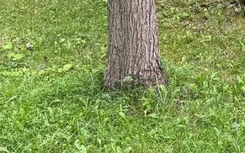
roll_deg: +1.0
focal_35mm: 126
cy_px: -124
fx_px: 841
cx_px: 390
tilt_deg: -10.1
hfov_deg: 15.1
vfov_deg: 9.8
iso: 80
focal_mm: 6.76
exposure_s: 1/253
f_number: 1.78
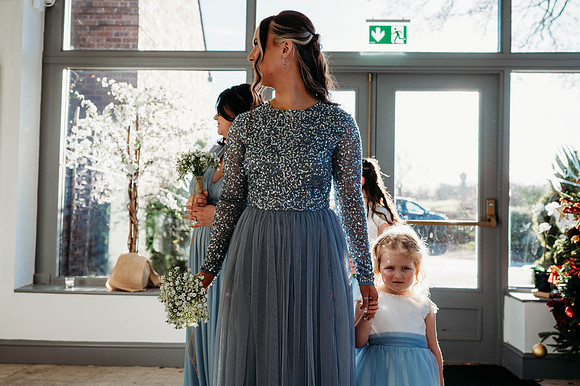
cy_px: 193
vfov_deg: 37.8
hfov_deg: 54.5
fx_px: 564
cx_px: 290
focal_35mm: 35
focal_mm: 35
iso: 100
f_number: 3.5
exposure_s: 1/500
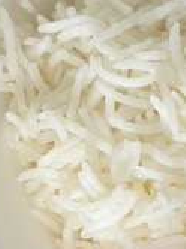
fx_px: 1013
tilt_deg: -78.4
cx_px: 391
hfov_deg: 9.7
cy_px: 384
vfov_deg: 13.2
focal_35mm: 141
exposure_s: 1/121
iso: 80
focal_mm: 4.2
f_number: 1.6
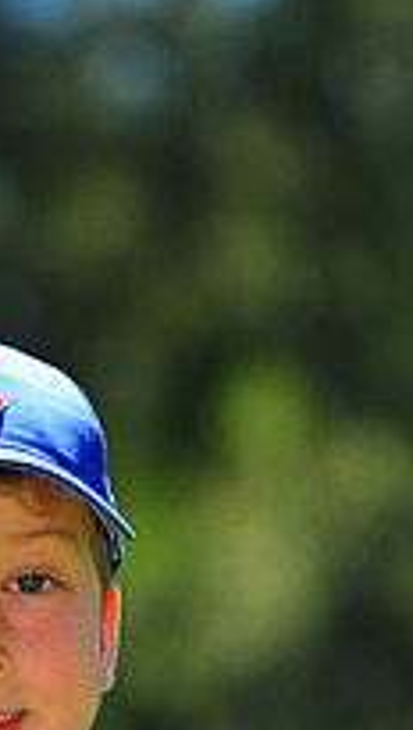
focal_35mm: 532
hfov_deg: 2.3
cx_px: -89
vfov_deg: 4.0
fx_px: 10311
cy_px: 883
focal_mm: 180
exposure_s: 1/500
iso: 200
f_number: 5
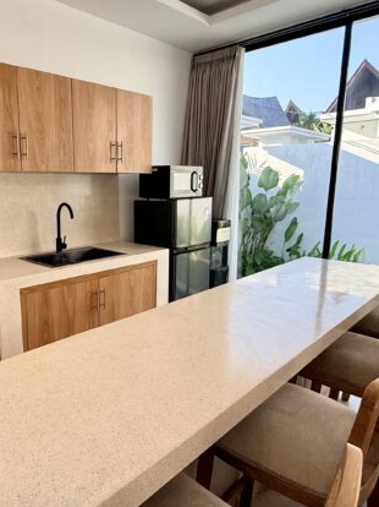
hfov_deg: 51.8
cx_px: 120
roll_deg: +0.2
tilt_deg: -10.2
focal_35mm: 26
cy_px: 255
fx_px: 380
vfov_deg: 67.3
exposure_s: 1/303
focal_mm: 2.22
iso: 64
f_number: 2.2
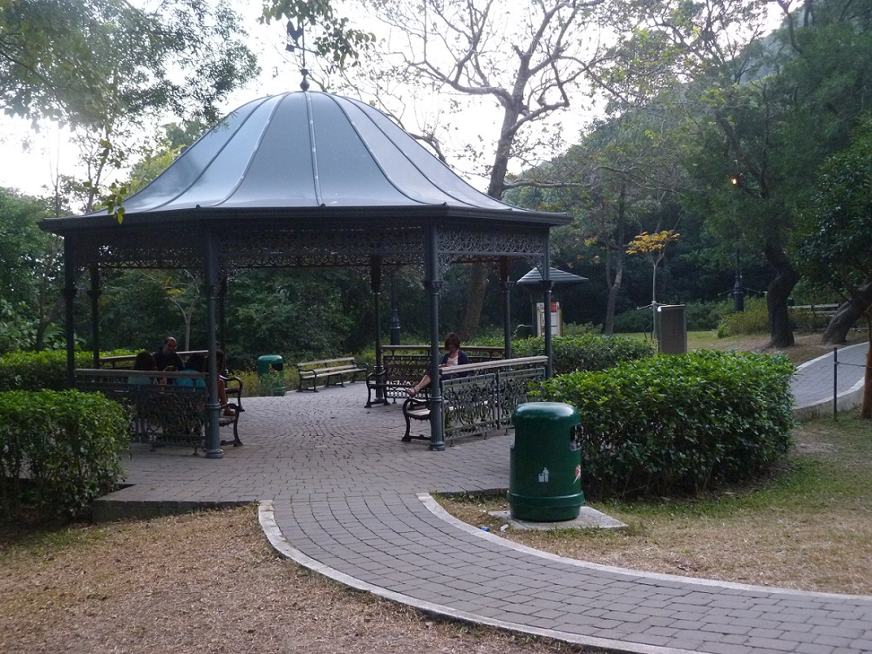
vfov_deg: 30.9
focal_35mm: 47
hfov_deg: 40.4
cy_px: 327
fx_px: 1184
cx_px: 436
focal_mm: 8.5
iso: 400
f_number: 3.2
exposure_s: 1/50
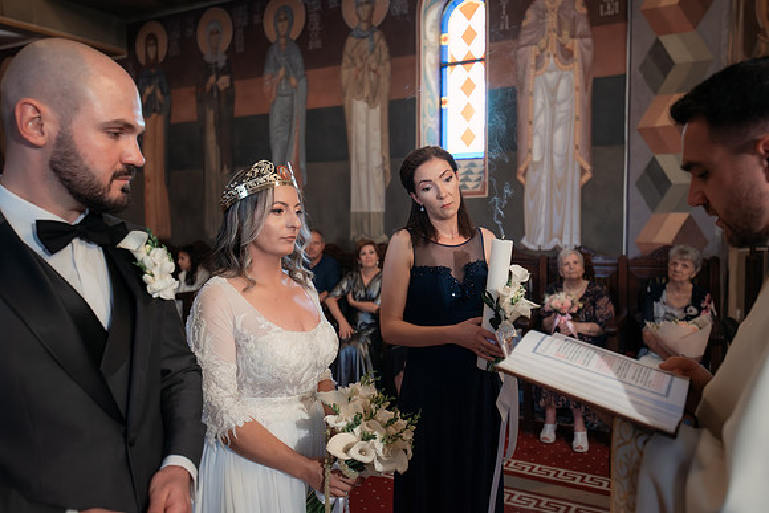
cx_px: 384
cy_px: 256
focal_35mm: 30
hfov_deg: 61.9
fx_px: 641
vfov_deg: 43.6
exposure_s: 1/200
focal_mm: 30
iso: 5600
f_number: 2.8
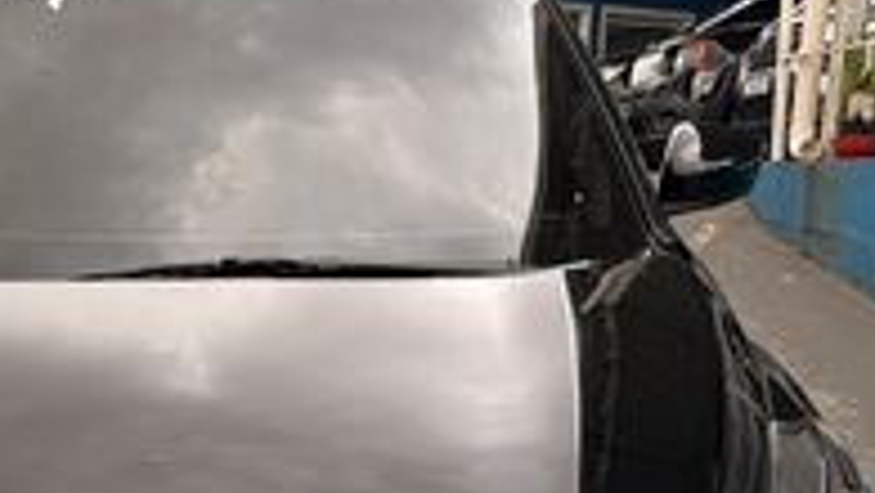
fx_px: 1463
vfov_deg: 18.4
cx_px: 81
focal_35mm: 63
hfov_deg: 31.7
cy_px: 547
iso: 80
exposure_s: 1/622
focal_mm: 6.76
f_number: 1.78
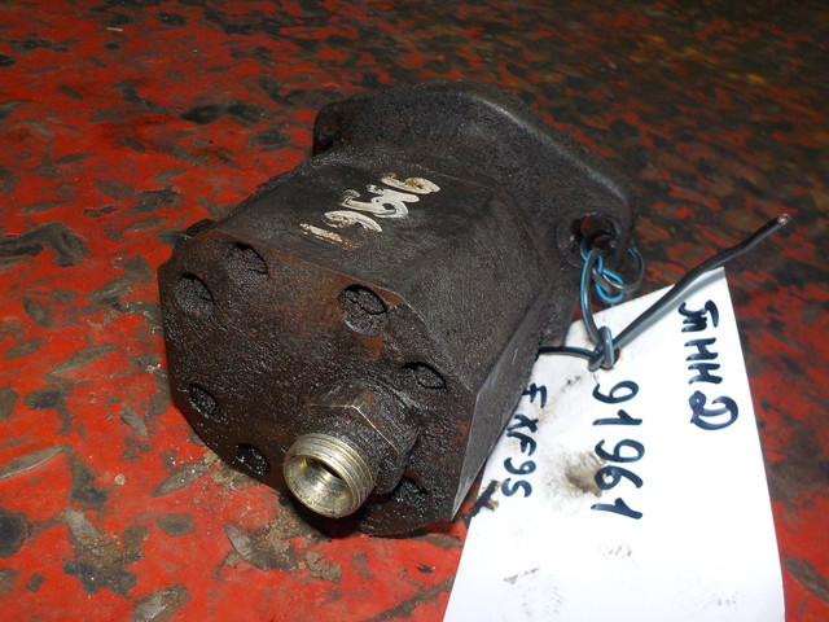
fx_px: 718
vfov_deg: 46.8
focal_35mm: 30
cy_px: 311
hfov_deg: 60.0
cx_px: 414
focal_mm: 4.1
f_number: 3.3
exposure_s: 1/30
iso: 200
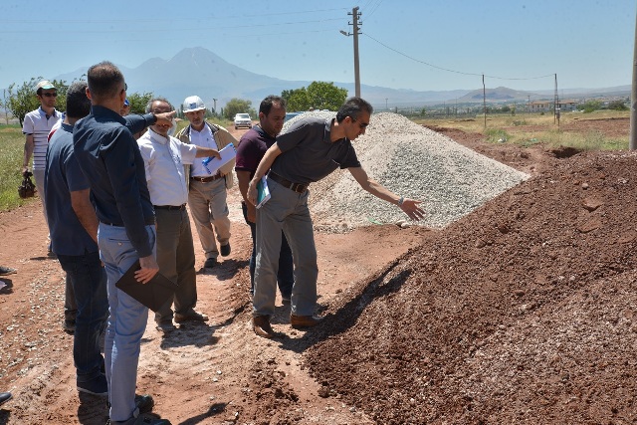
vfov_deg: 31.9
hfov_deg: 46.4
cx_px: 318
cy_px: 212
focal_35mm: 42
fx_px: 743
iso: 100
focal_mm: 42
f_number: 14
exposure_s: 1/125
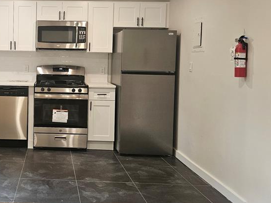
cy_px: 68
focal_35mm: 43
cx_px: 41
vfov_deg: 33.3
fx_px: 337
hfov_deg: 41.3
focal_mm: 5.4
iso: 200
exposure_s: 1/120
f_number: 1.8
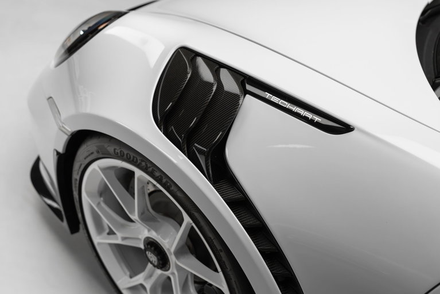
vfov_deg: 37.9
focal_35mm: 35
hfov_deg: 54.4
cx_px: 220
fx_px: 428
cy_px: 147
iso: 500
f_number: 4
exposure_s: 1/60
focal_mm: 35
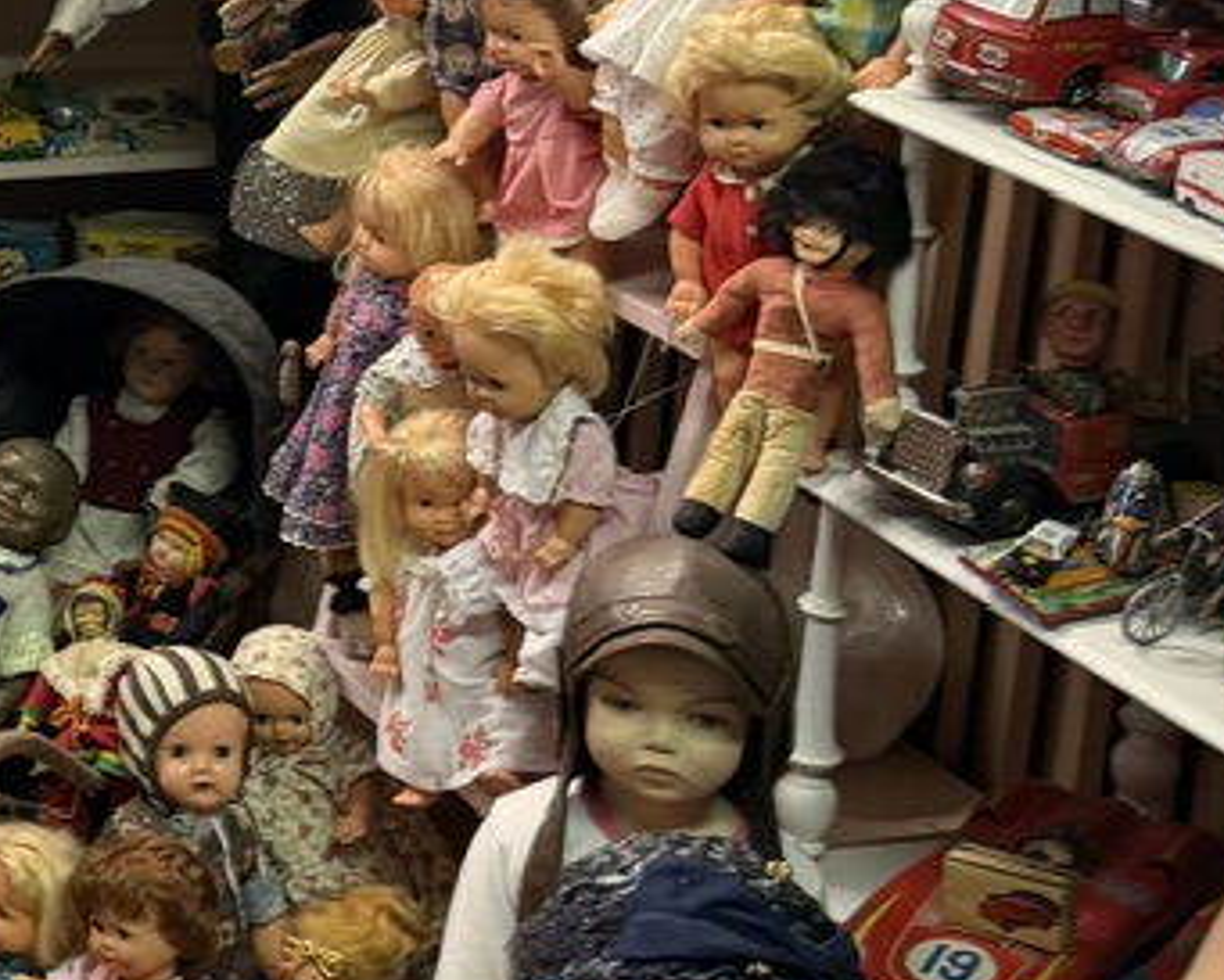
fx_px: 3189
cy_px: 79
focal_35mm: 88
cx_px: -560
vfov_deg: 17.2
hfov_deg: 19.3
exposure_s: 1/50
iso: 200
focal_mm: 6.76
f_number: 1.78
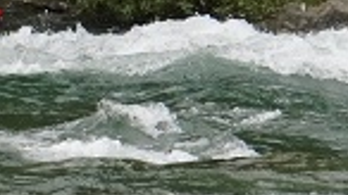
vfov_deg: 1.2
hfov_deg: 2.1
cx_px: -105
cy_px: -26
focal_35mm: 1030
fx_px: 9501
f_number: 6.3
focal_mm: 200
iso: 2000
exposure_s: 1/2000
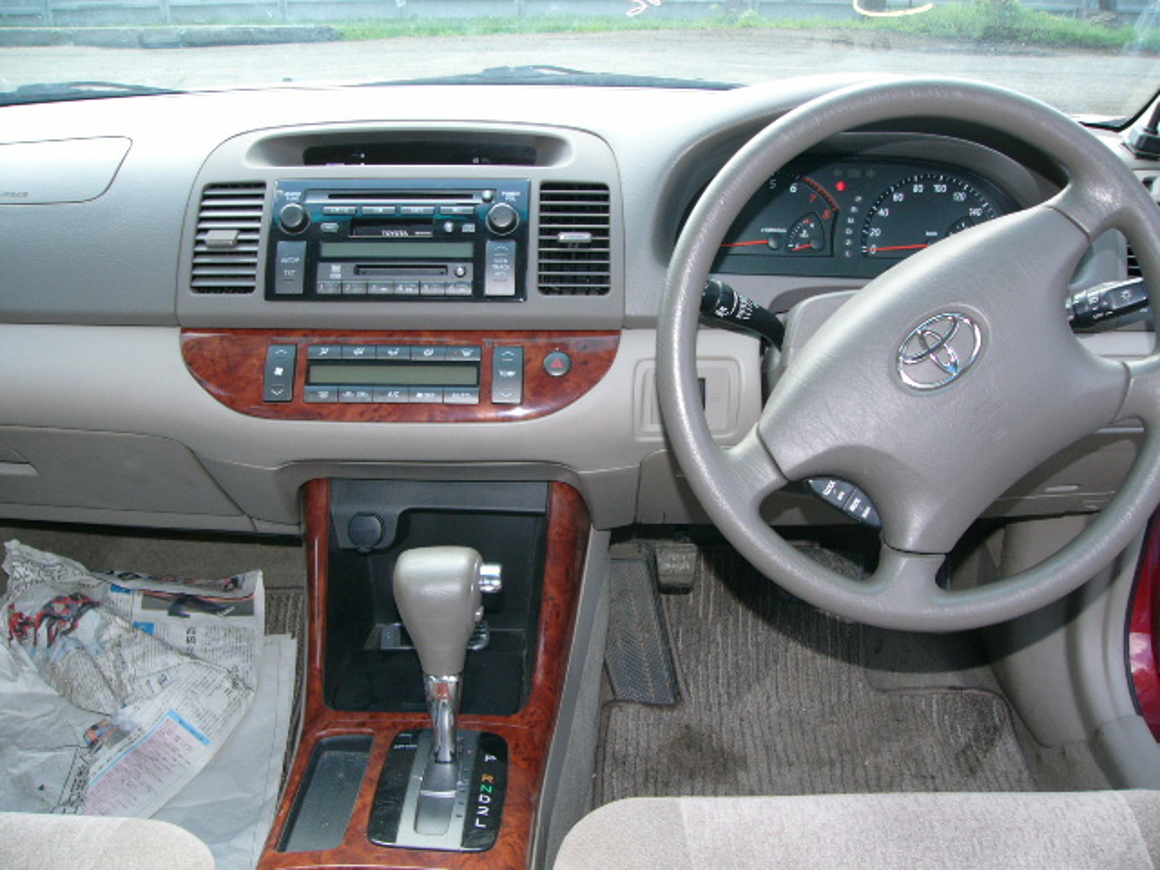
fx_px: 1206
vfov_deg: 39.7
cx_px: 580
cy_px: 435
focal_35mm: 36
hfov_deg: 51.4
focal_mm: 6
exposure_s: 1/60
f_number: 2.8
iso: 50
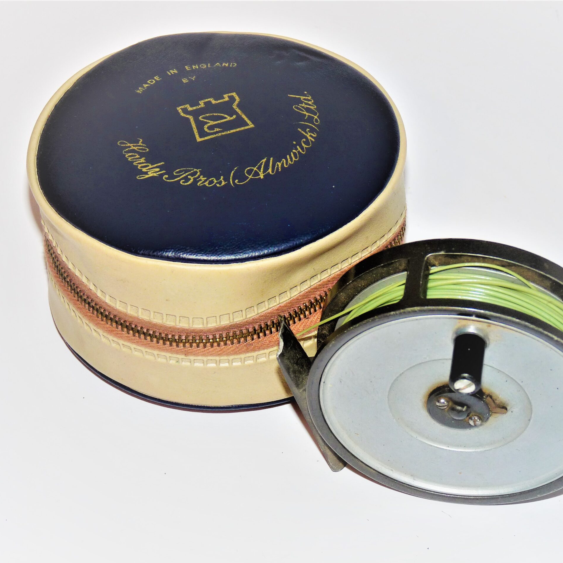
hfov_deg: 16.9
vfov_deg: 16.9
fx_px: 1895
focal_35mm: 103
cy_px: 283
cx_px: 300
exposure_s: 1/40
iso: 100
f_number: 3.4
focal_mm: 15.5
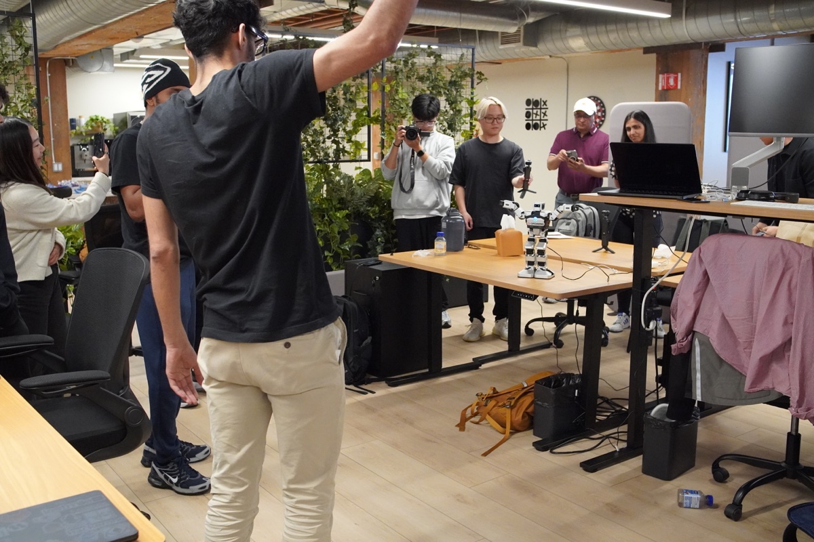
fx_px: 780
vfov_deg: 38.4
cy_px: 271
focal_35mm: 34
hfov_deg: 55.1
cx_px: 407
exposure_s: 1/160
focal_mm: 23
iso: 5000
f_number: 4
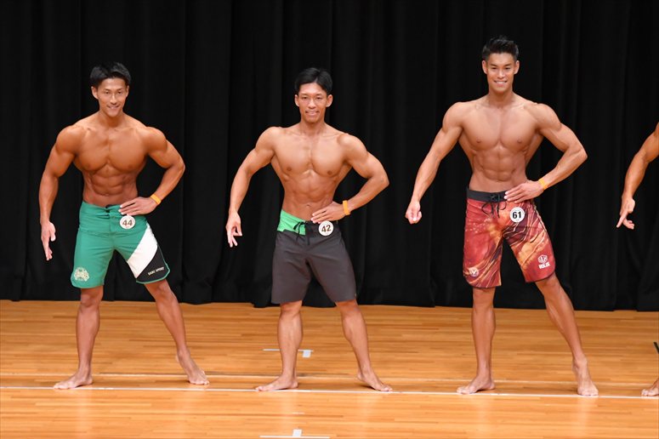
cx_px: 330
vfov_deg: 5.4
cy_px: 220
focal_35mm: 255
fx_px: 4666
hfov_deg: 8.1
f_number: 5.6
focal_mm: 170
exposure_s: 1/400
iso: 4000
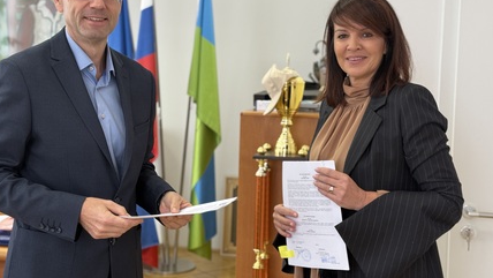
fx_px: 719
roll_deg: -1.7
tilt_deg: -3.1
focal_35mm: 55
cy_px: 125
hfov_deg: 37.8
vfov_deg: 21.8
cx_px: 235
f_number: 1.78
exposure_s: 1/50
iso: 64
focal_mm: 6.76
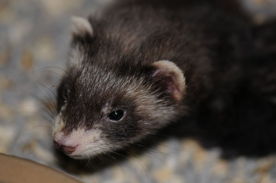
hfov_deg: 13.1
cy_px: 92
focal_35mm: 158
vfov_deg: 8.7
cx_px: 138
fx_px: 1206
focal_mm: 105
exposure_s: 1/60
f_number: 3.5
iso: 200
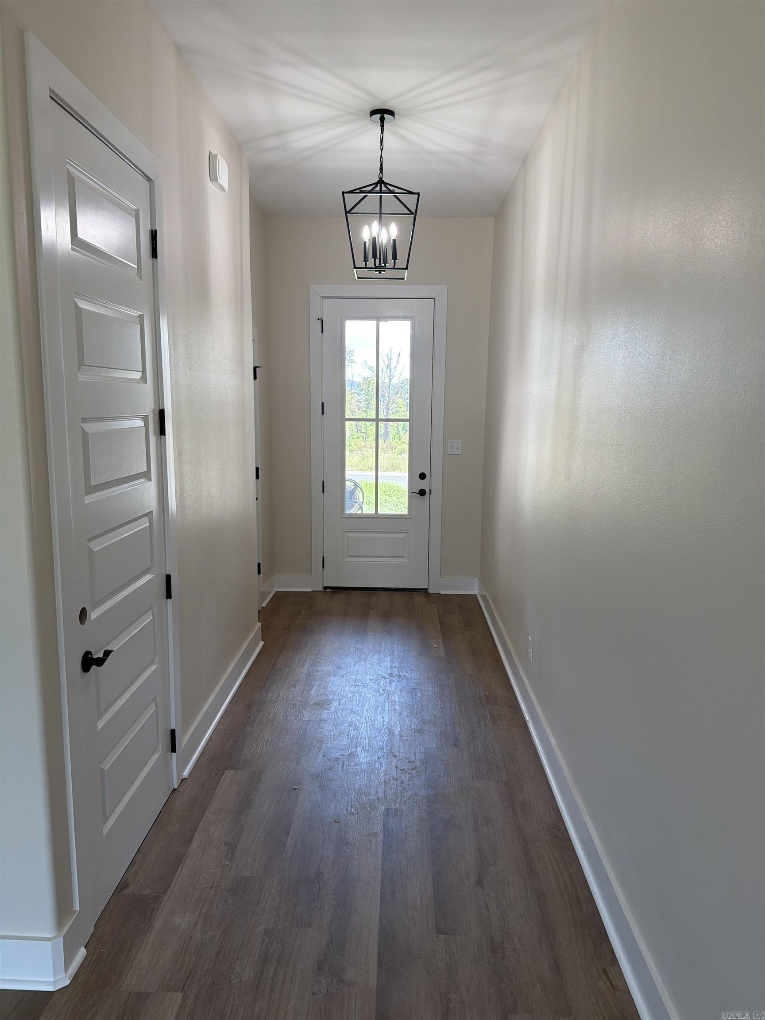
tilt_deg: -9.8
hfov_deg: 56.8
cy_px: 510
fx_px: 707
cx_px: 382
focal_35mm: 24
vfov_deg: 71.6
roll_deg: -0.8
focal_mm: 6.76
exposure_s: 1/194
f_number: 1.78
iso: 100
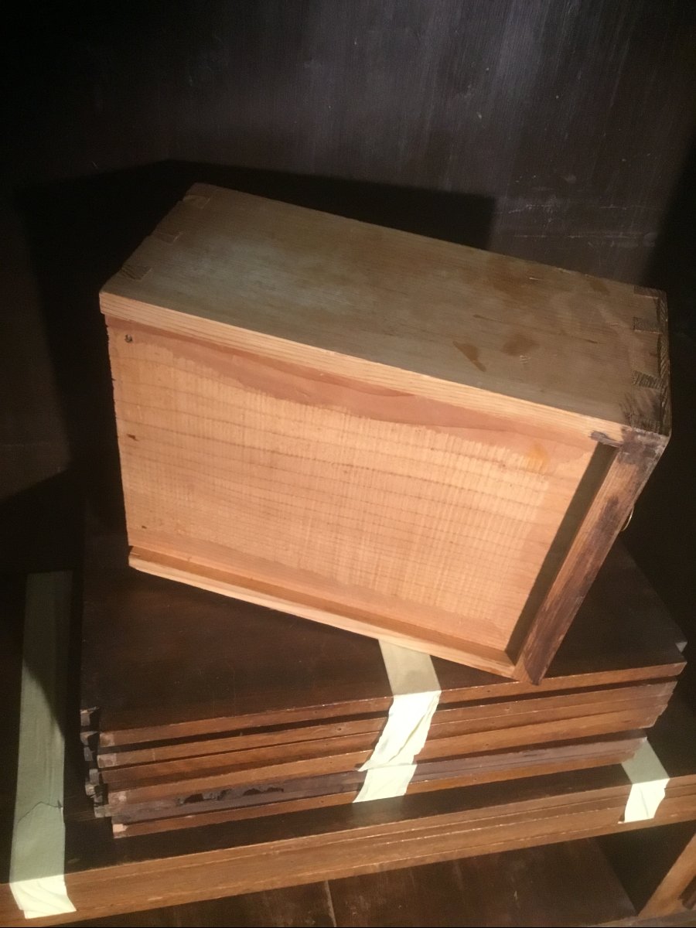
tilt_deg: -36.7
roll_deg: -9.9
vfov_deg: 58.4
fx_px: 831
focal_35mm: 31
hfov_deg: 45.4
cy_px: 464
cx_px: 348
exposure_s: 1/25
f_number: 2.4
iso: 200
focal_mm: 3.3
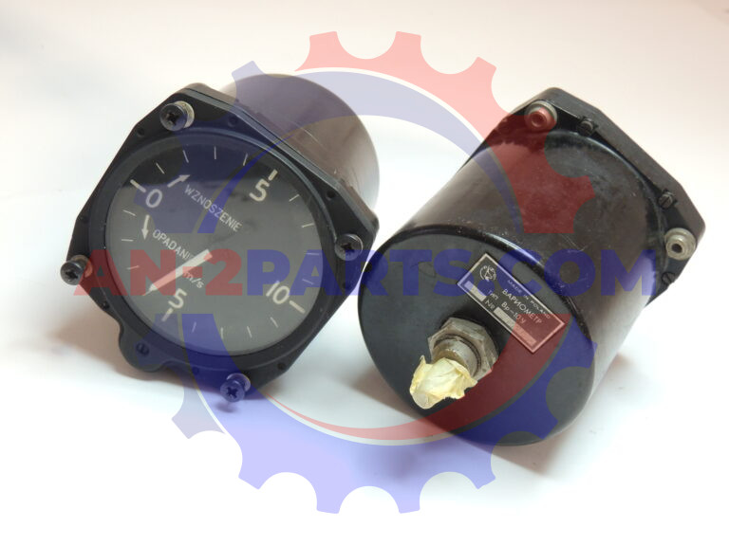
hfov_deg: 40.4
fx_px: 990
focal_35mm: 47
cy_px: 273
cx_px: 364
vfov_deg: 30.9
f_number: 3.5
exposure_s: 1/30
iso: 400
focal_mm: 8.3
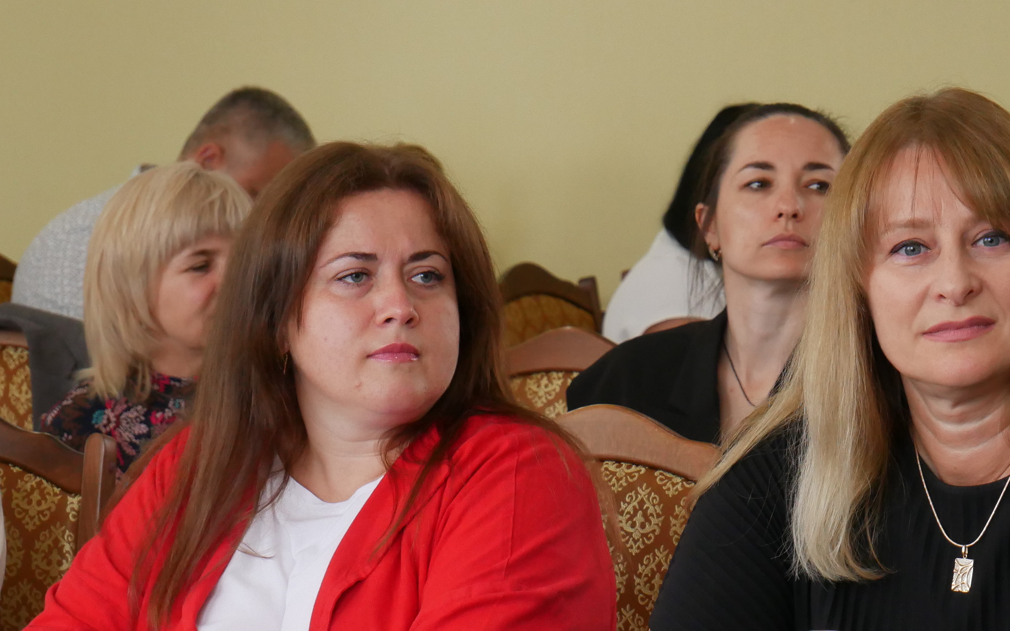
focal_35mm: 180
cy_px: 471
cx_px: 743
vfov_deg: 7.3
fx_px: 4955
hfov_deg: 11.6
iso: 1250
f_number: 5.6
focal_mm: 53
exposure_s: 1/125
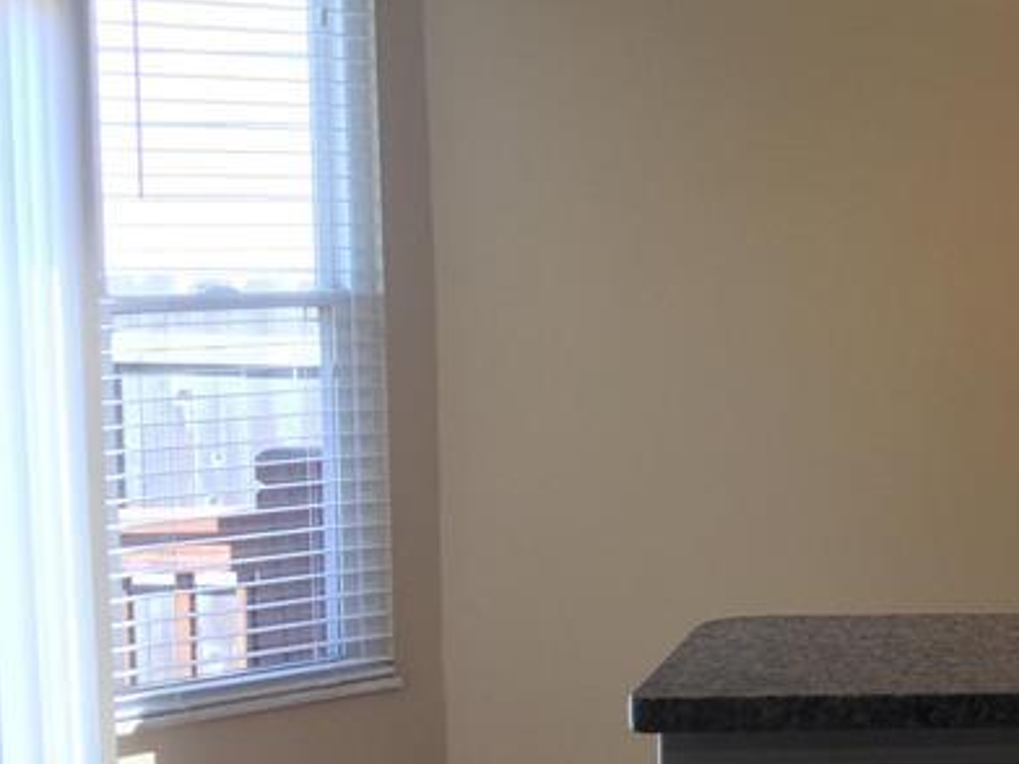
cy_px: 411
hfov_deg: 21.9
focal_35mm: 81
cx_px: 1287
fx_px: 2384
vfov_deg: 18.2
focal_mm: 3.3
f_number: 2.4
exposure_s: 1/60
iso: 25
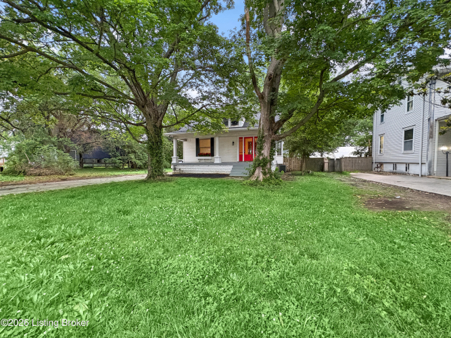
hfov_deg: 102.1
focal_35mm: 14
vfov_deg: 85.7
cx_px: 226
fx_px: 182
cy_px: 169
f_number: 2.2
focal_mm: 2.22
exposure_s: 1/55
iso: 1000
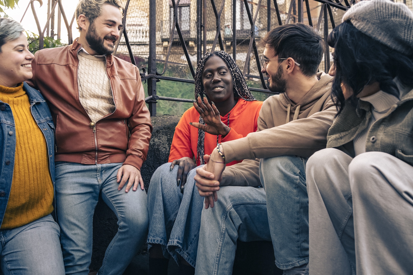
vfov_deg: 37.9
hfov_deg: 54.4
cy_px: 138
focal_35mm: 35
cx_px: 206
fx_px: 401
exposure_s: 1/100
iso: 1600
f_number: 3.2
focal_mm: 23
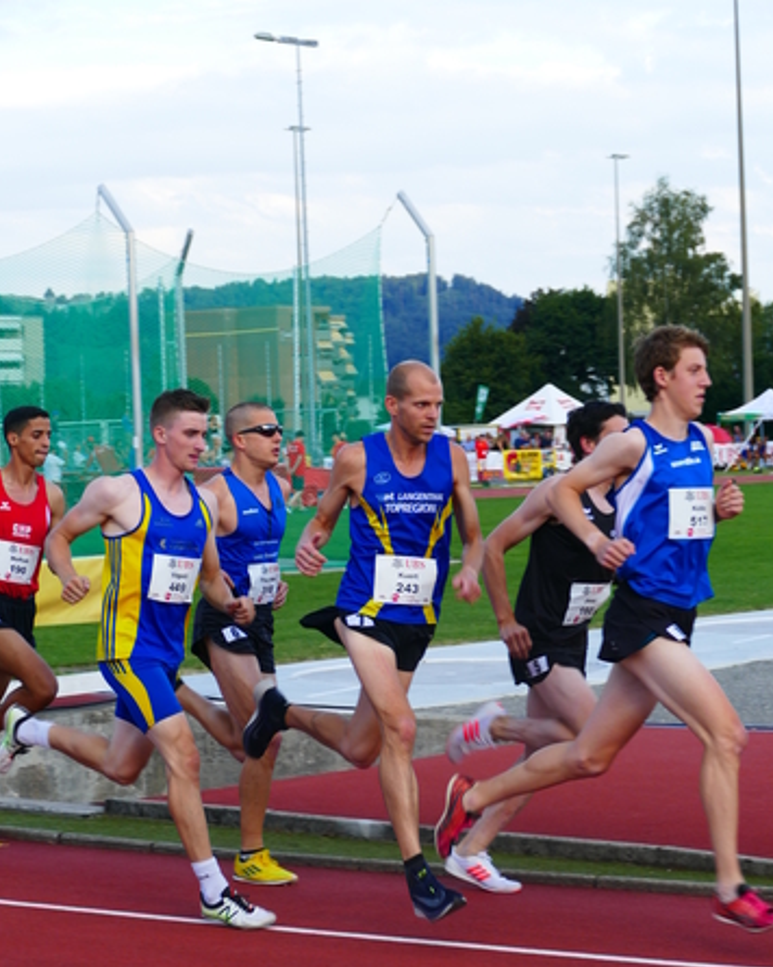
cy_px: 585
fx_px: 2831
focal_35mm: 99
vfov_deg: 19.3
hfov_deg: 15.5
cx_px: 384
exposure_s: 1/250
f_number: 3.8
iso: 125
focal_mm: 31.83
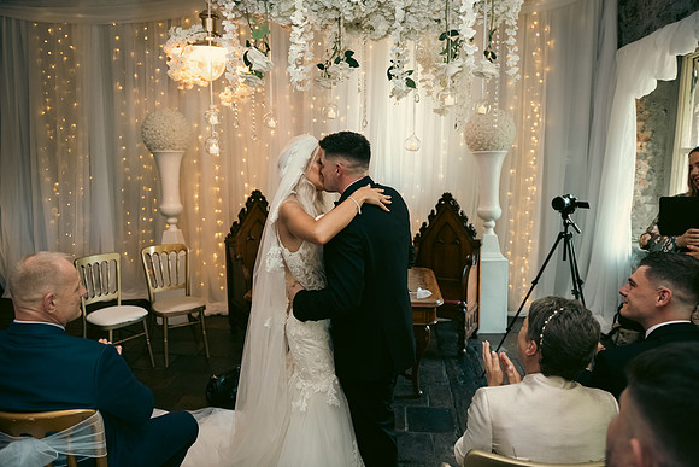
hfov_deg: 73.7
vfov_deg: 53.2
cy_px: 234
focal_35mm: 24
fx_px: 466
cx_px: 350
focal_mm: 24
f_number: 3.5
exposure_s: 1/160
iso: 1250
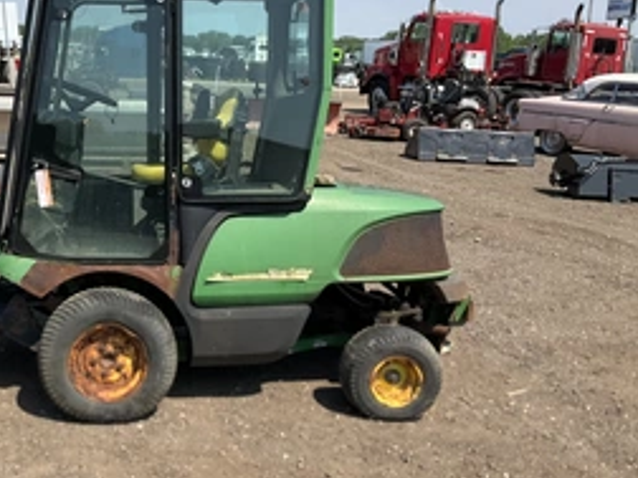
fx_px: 848
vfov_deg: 31.5
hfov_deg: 40.3
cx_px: 177
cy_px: 215
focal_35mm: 46
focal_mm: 3
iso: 25
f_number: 1.8
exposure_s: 1/1534
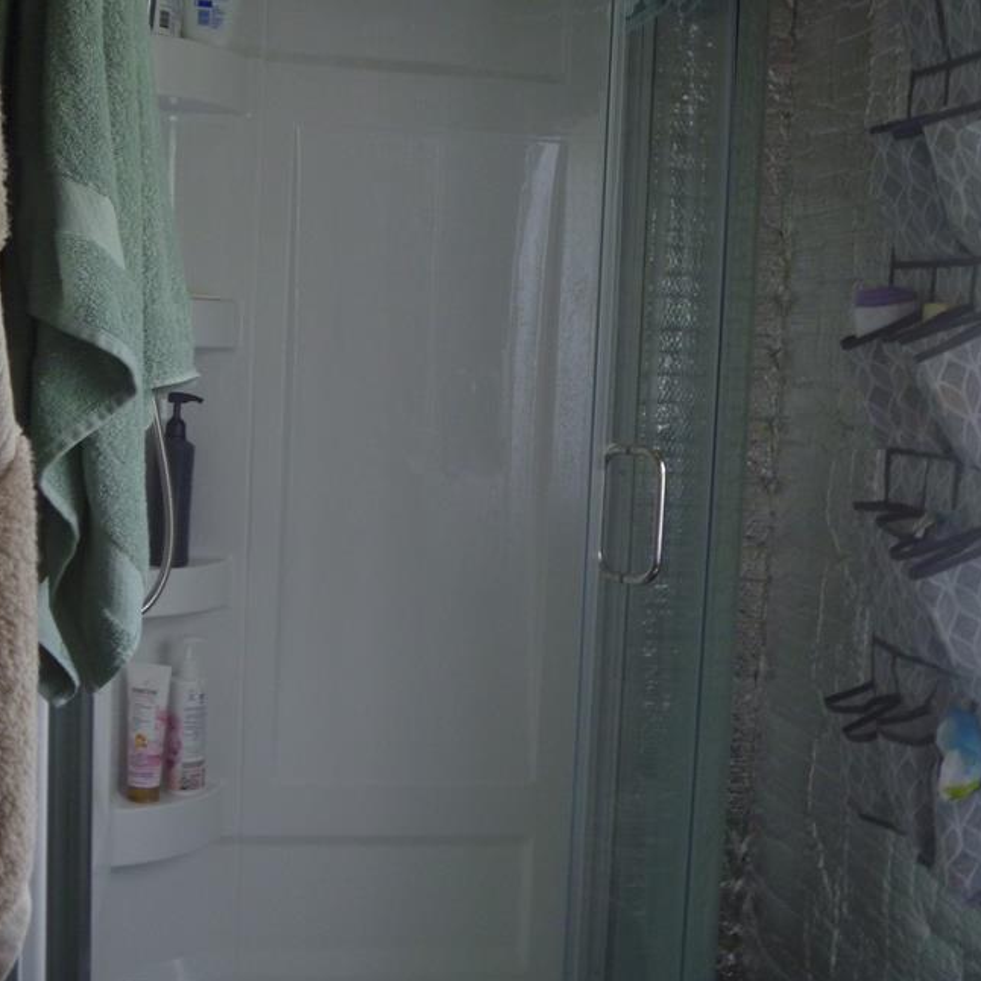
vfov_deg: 34.7
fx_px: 1571
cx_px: 573
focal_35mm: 49
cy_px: 498
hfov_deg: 34.6
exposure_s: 1/30
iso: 160
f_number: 3.5
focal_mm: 6.3
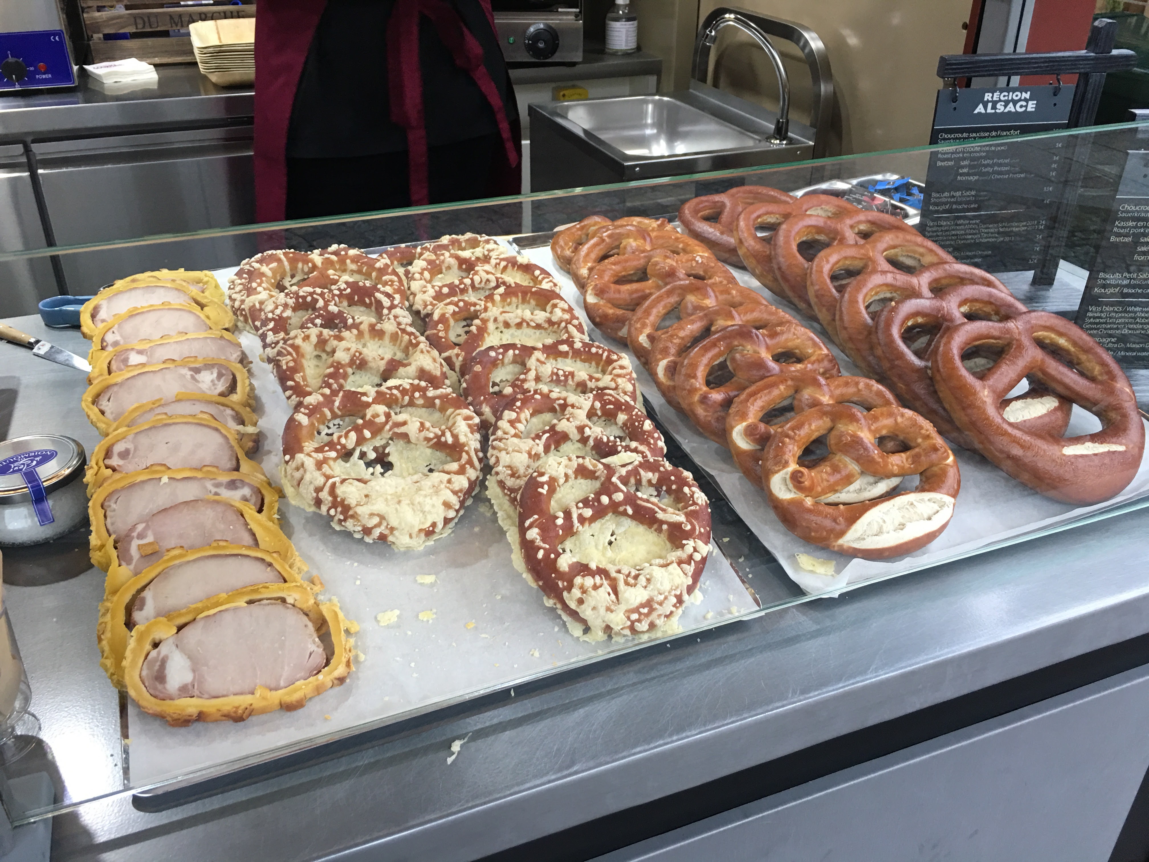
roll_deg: -0.3
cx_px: 574
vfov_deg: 48.2
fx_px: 963
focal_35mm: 29
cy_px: 431
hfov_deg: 61.7
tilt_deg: -28.4
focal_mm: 4.15
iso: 50
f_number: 2.2
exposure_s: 1/17
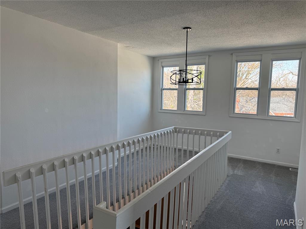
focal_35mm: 24
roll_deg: -1.2
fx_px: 212
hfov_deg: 71.6
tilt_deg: -6.2
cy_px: 114
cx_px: 153
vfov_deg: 56.8
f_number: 1.78
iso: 80
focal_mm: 6.76
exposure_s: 1/165
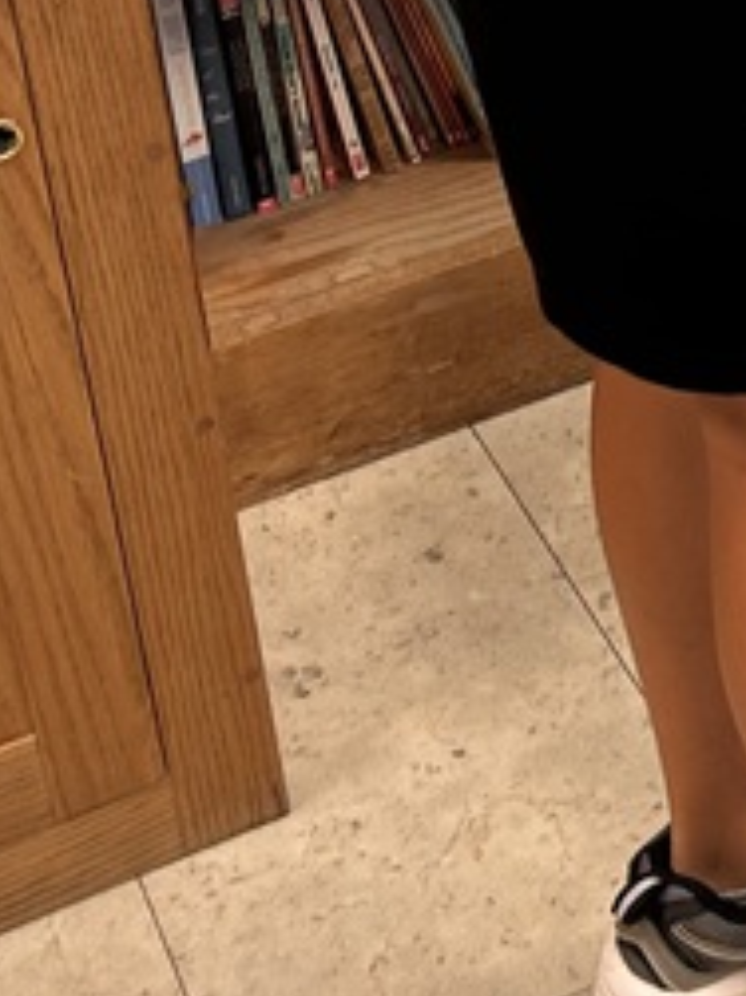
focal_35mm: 106
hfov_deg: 13.2
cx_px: 1123
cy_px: -282
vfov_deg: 17.5
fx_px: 3048
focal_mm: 5.7
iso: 80
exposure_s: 1/60
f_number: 1.5
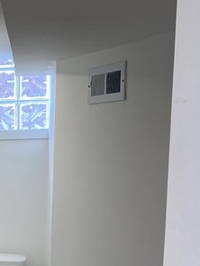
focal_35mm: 95
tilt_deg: -11.4
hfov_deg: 14.5
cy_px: 303
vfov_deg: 19.6
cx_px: -104
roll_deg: +1.0
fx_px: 732
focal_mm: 4.25
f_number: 1.8
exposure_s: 1/120
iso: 80
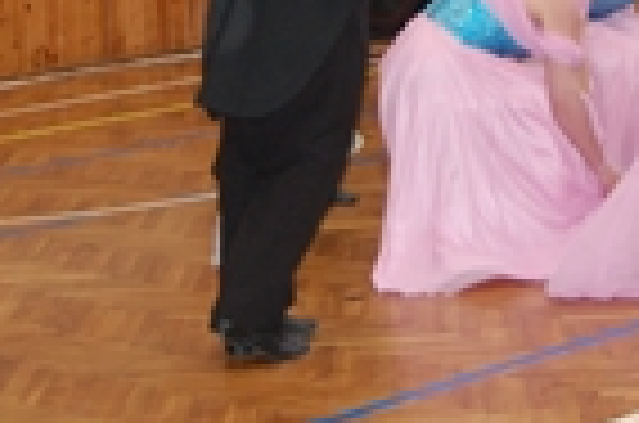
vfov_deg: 8.4
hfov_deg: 12.9
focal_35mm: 159
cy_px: -212
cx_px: 536
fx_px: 2816
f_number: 4.2
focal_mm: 30
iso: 720
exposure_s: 1/60
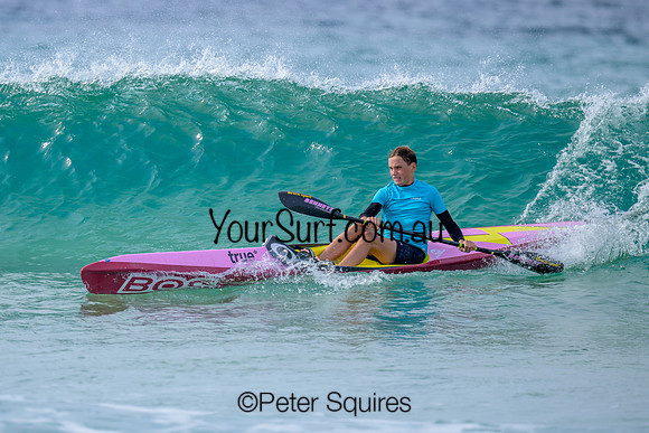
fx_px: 18448
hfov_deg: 2.0
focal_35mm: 1023
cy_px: 245
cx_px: 234
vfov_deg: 1.3
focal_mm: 800
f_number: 6.3
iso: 200
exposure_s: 1/1250
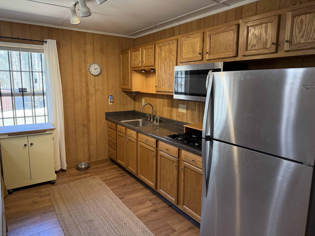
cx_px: 158
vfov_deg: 56.8
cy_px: 118
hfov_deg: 71.6
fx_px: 218
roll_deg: -0.5
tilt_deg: -8.7
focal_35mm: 24
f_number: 1.78
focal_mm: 6.76
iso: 320
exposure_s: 1/120
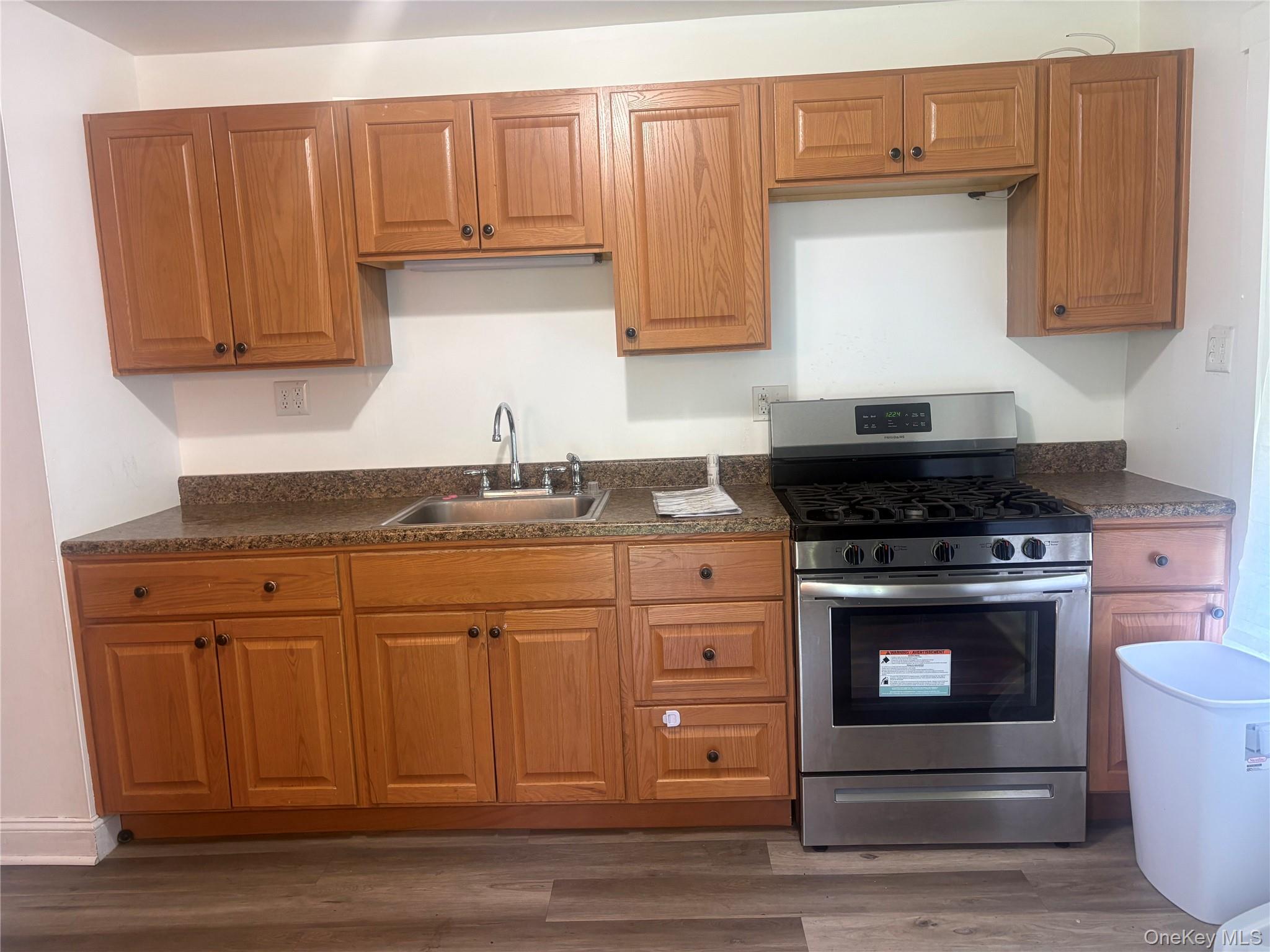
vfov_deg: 53.1
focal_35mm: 26
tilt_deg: -8.0
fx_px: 954
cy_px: 476
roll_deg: +3.5
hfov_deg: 67.3
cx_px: 635
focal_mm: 5.96
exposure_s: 1/60
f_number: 1.6
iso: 125
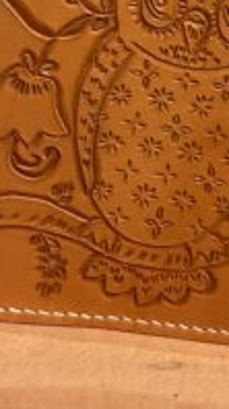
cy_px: -14
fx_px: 801
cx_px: 190
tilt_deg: -16.1
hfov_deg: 16.1
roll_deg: -9.1
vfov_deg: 26.8
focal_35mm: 74
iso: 50
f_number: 1.8
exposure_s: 1/60
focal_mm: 3
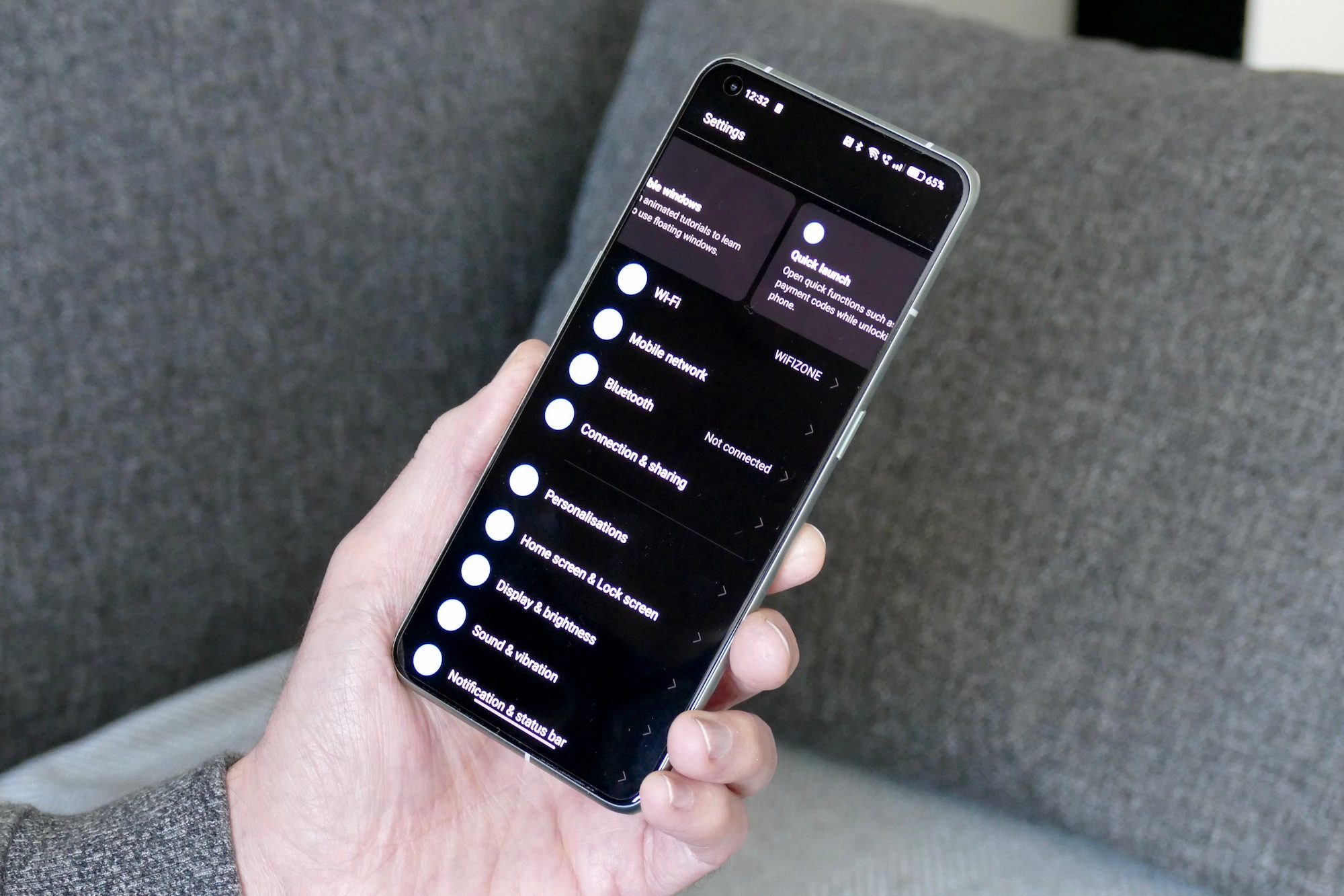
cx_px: 672
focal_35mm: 74
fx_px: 2762
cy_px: 448
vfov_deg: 18.4
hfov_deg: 27.3
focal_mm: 26.91
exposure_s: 1/25
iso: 1600
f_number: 3.7
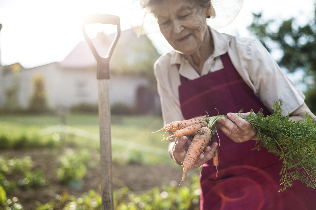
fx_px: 439
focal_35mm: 50
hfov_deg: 39.6
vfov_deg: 27.0
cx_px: 158
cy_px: 105
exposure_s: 1/1250
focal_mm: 50
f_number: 2.8
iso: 400
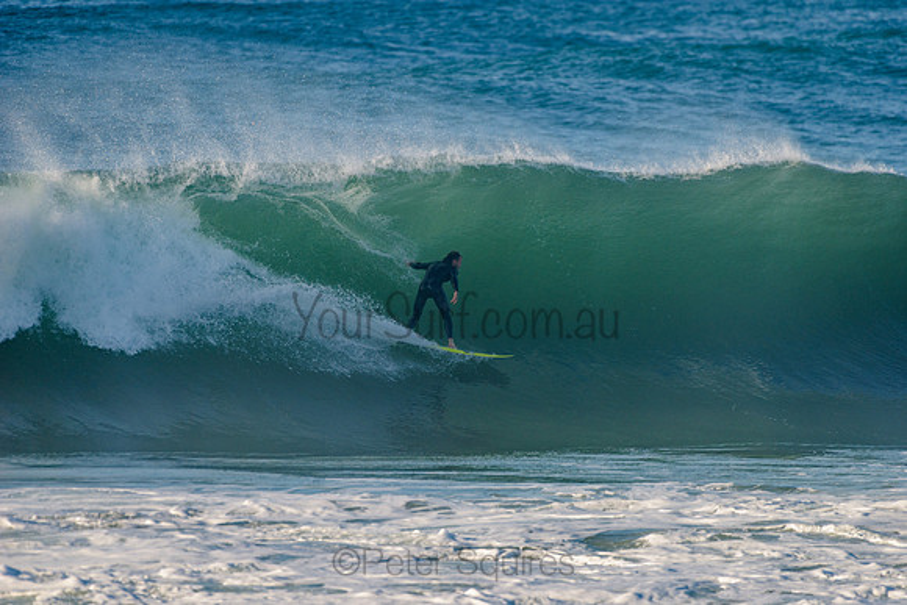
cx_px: 454
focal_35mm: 500
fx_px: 12600
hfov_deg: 4.1
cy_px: 302
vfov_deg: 2.8
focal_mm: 500
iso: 160
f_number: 5.6
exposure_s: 1/1600
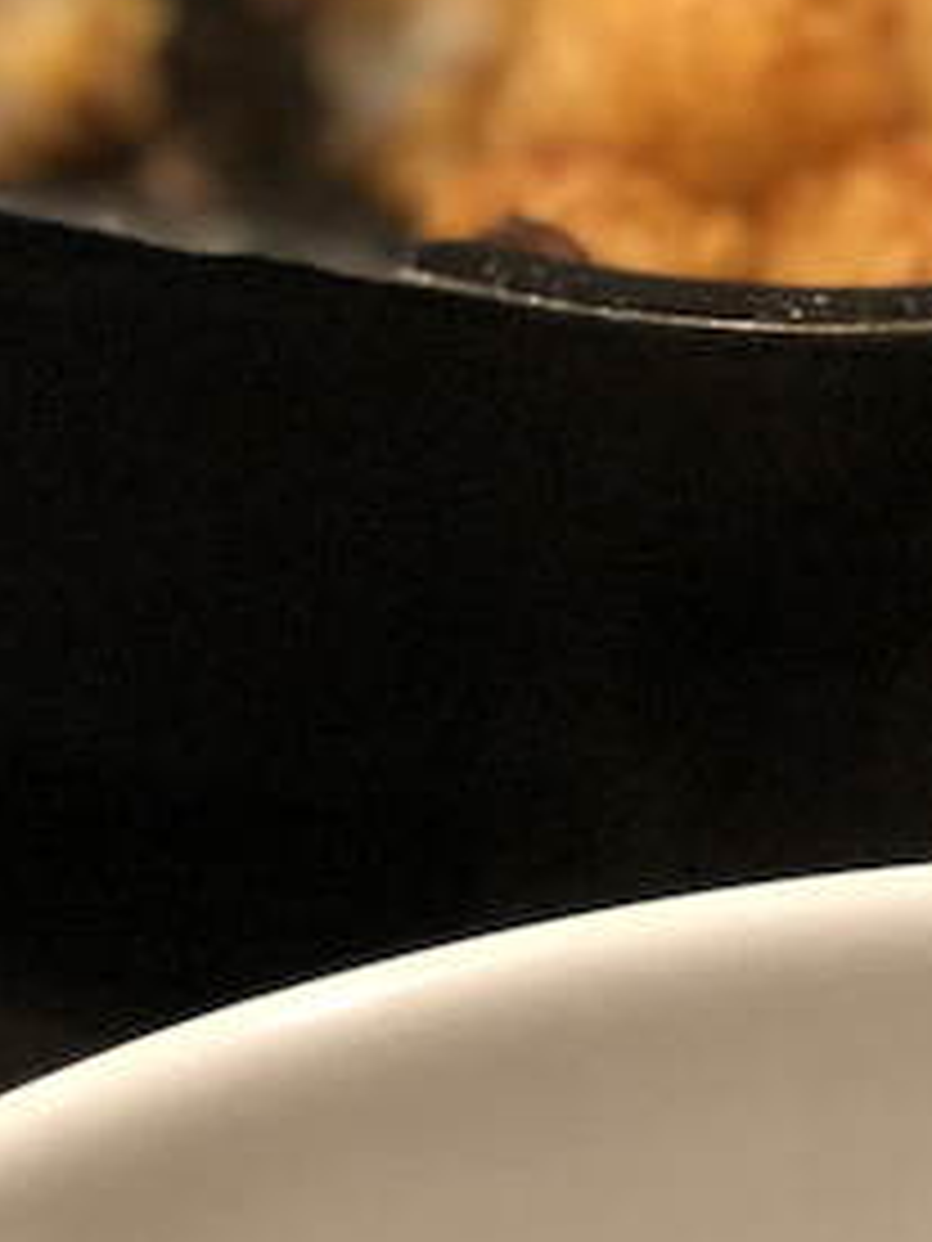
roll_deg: +1.1
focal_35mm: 251
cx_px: 1018
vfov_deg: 7.9
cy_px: 1199
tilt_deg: -37.6
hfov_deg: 5.9
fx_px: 9011
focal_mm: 6
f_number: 2.4
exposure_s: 1/24
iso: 160
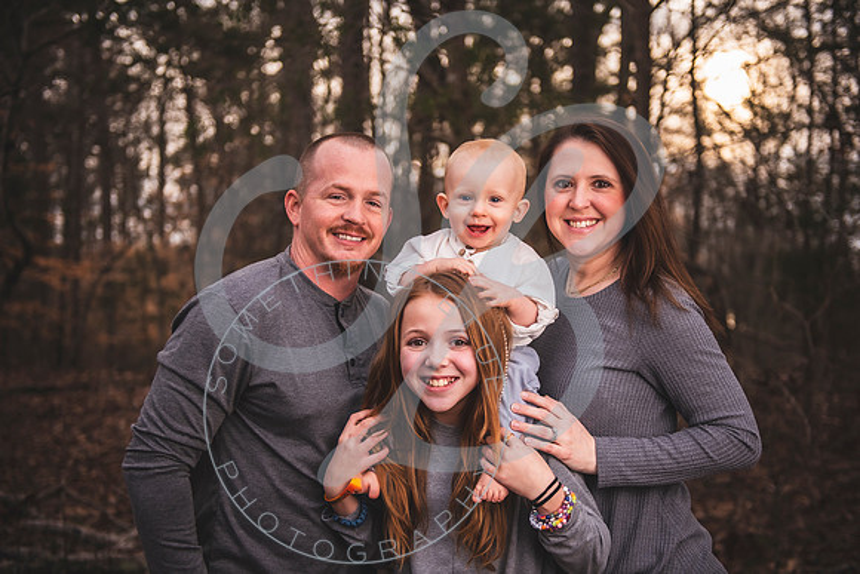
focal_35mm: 48
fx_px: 1147
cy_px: 287
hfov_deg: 41.1
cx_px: 430
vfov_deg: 28.1
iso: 100
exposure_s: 1/250
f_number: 2.8
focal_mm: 48
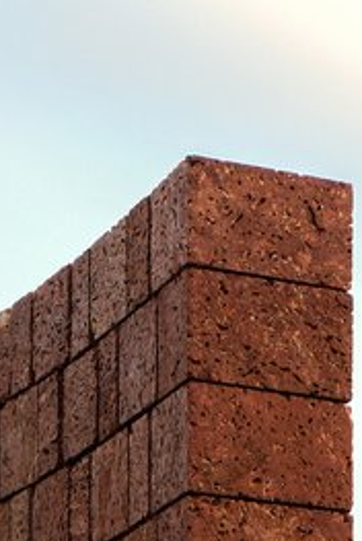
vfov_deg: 11.5
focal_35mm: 164
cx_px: 343
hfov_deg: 8.4
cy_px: -465
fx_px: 2467
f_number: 8
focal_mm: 24
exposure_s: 1/25
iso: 125
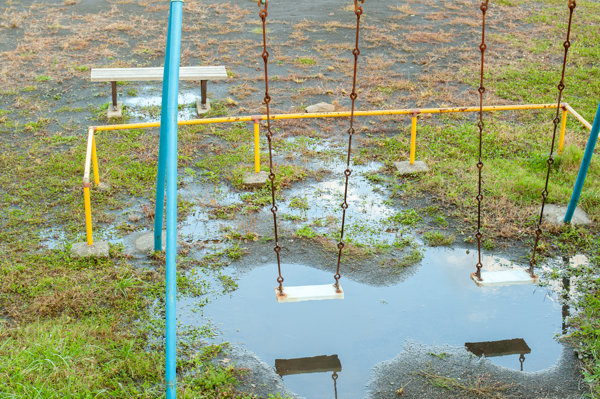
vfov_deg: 22.2
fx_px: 1016
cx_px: 269
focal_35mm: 61
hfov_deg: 32.9
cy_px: 201
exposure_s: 1/125
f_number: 5.6
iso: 400
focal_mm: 50
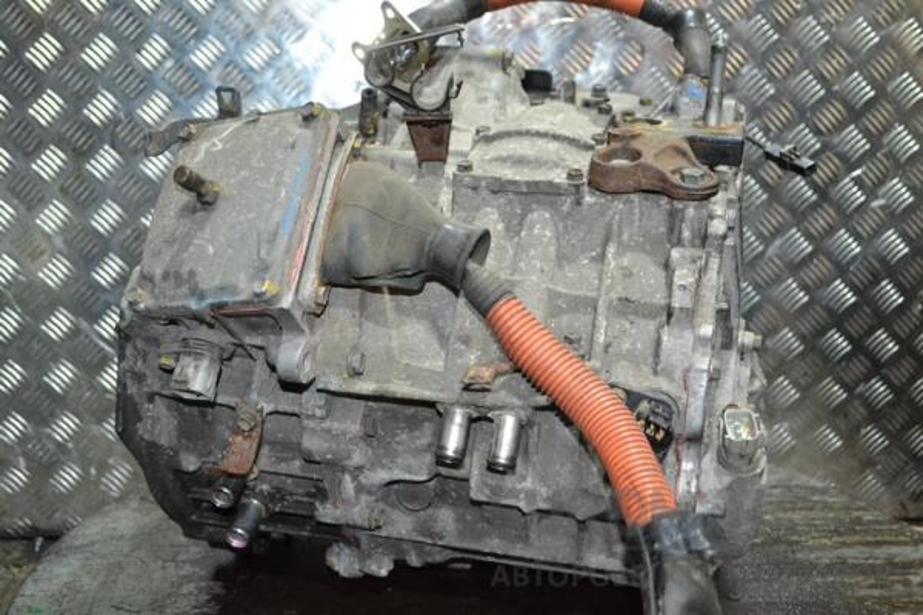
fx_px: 1115
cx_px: 462
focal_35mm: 44
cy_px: 308
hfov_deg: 45.0
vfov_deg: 30.8
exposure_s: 1/60
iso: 1800
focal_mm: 29
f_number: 4.5
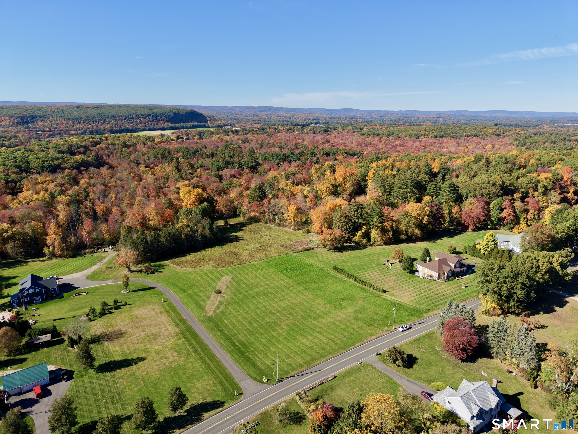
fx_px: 401
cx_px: 289
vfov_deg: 56.8
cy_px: 217
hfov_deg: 71.6
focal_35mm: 24
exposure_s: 1/5000
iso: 270
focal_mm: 8.67
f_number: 1.8
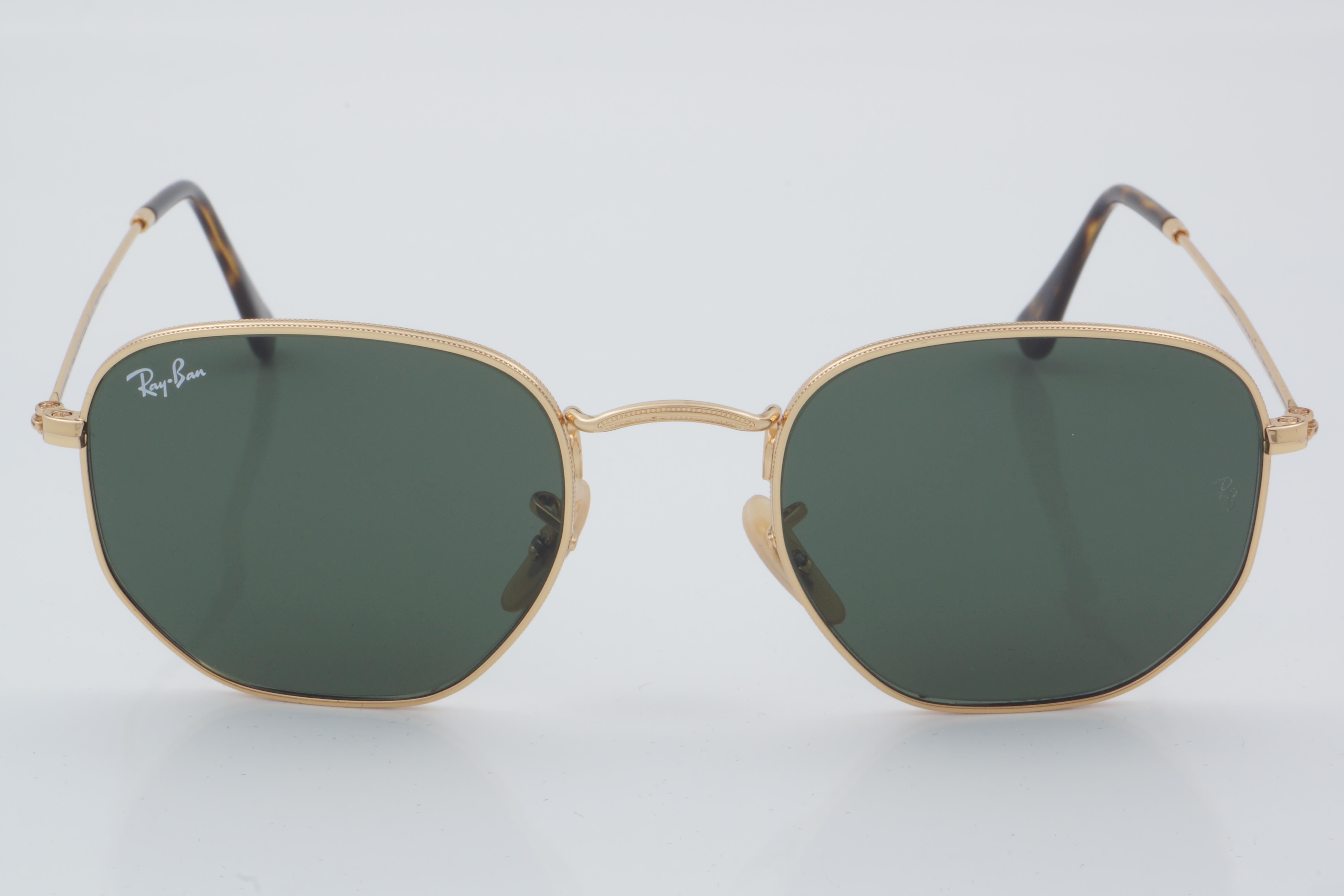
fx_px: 3080
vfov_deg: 16.6
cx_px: 672
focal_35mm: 82
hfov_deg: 24.6
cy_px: 448
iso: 100
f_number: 32
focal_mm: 55
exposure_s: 1/4
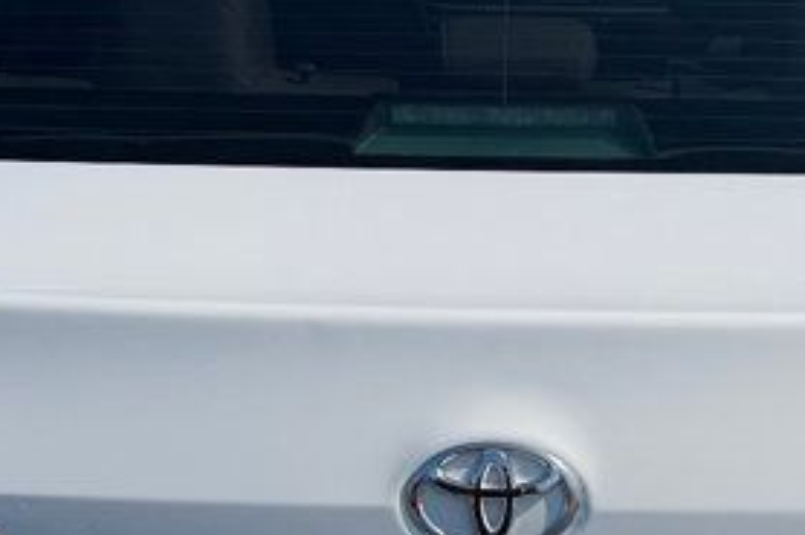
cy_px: 544
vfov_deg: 14.6
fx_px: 2056
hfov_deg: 22.1
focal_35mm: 92
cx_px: 541
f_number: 1.78
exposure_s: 1/9091
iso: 80
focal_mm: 6.76
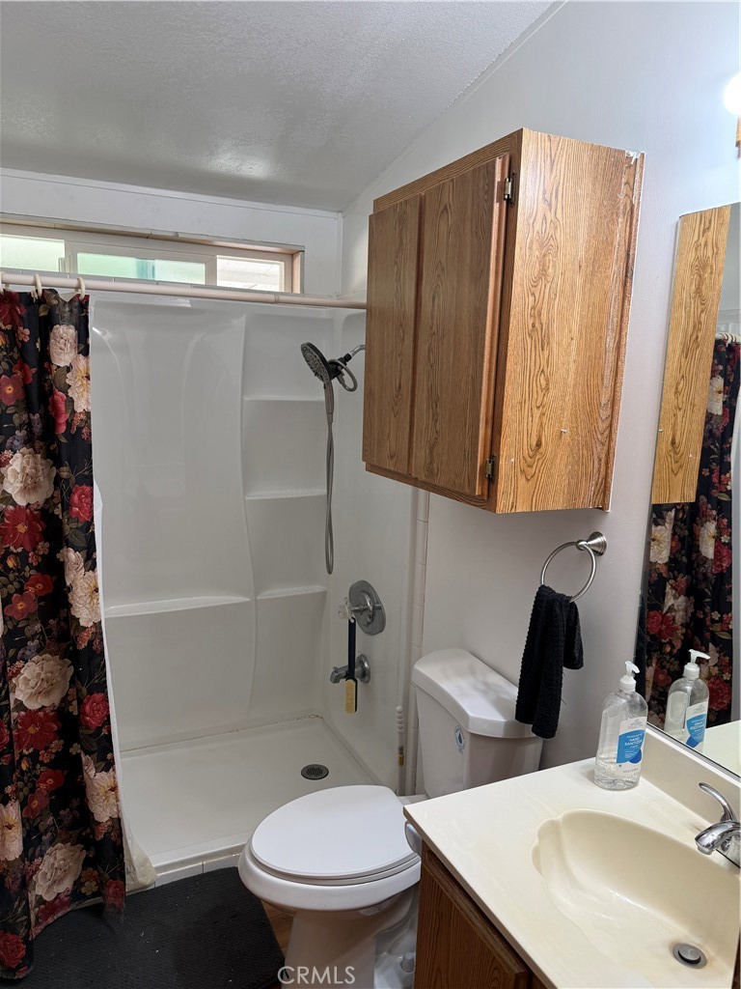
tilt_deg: -10.3
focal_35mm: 24
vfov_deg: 71.6
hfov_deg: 56.8
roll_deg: -2.6
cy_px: 494
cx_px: 370
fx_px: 685
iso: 125
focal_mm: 6.76
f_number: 1.78
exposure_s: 1/120
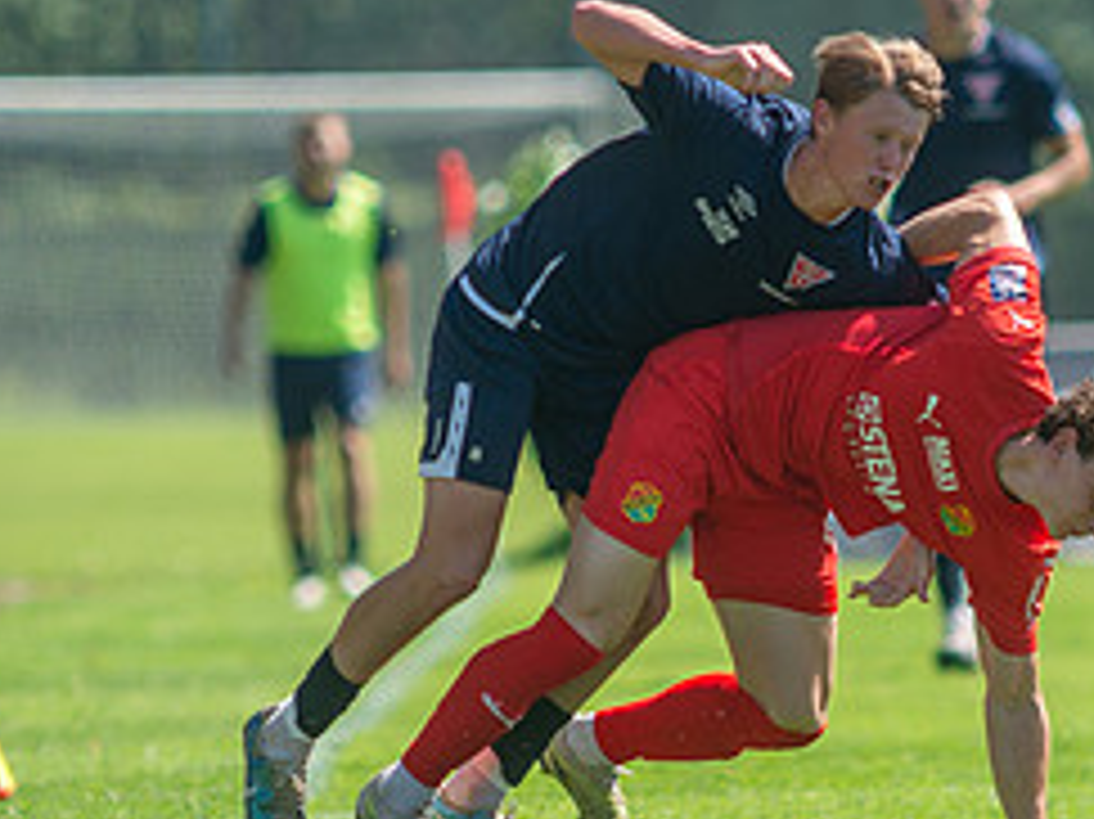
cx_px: 729
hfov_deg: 2.1
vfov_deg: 1.5
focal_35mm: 965
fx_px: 30483
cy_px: 500
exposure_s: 1/2000
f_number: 4
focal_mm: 420
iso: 320
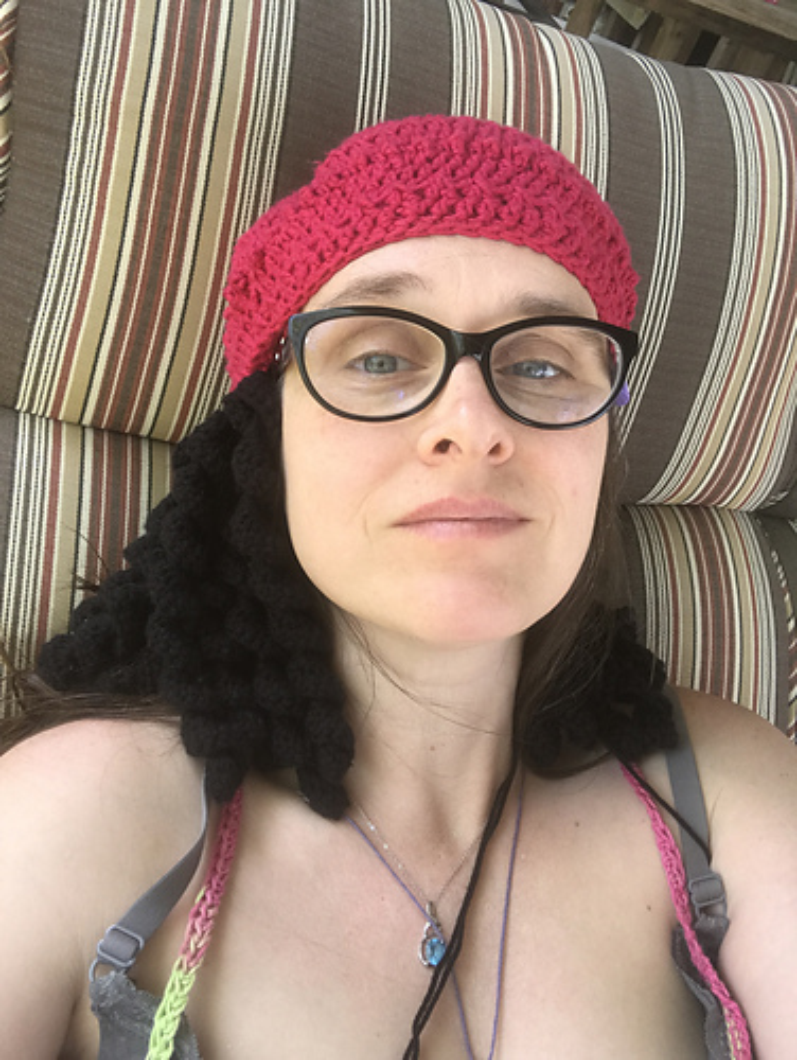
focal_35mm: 32
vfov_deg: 56.8
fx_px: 981
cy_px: 530
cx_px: 398
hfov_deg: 44.2
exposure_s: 1/60
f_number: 2.2
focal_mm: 2.87
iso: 32
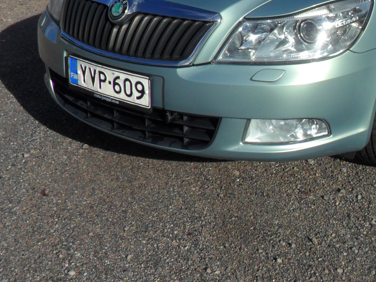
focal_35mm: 56
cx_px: 308
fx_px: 608
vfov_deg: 25.3
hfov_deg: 33.2
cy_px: 30
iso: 80
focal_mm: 4.9
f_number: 8.9
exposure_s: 1/350
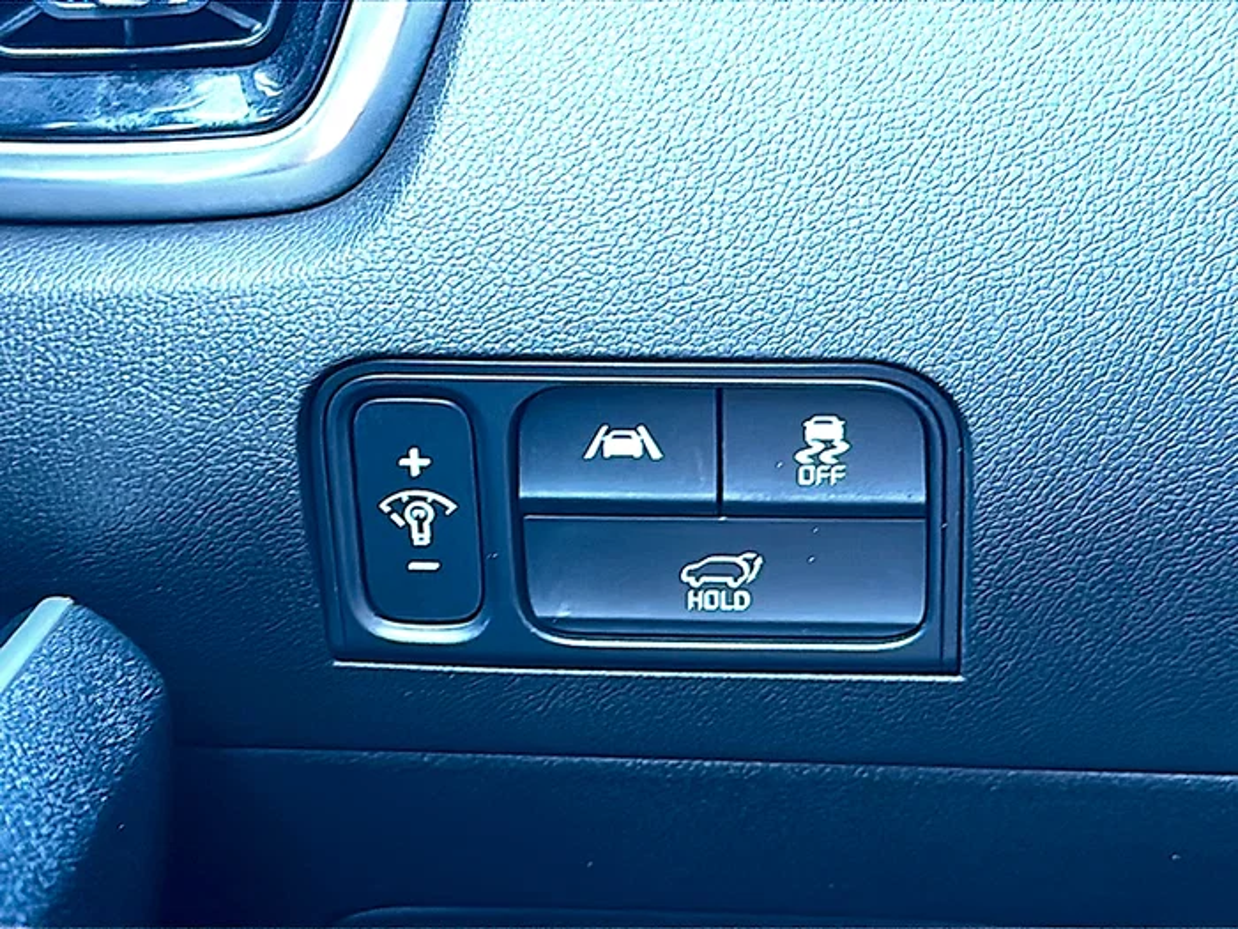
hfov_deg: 38.2
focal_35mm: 50
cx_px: 619
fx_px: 1788
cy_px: 464
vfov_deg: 29.1
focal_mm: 6.86
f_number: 1.78
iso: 250
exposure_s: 1/40
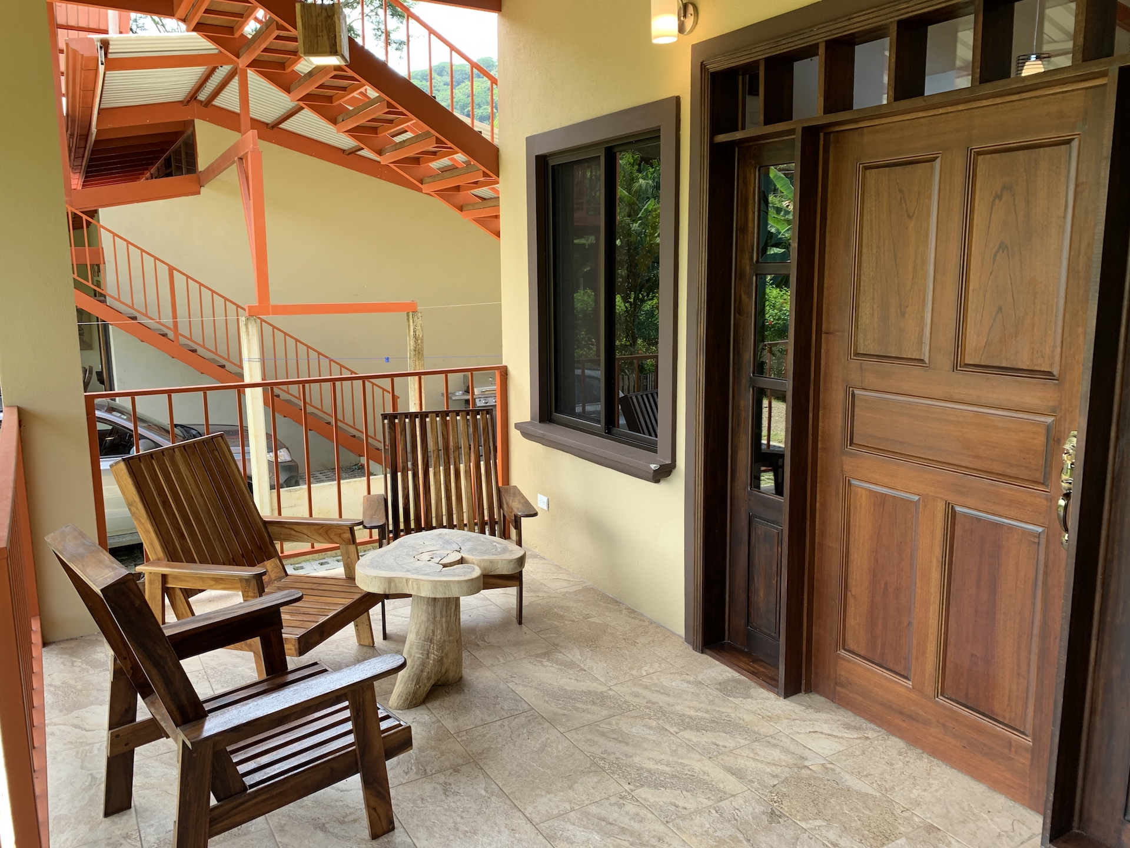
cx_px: 565
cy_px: 424
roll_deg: +0.5
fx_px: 849
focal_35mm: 26
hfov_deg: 67.3
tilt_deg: -10.0
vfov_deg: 53.1
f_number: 1.8
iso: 25
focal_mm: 4.25
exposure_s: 1/122
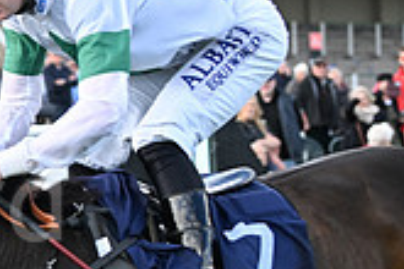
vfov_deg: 5.6
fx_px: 2760
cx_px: -250
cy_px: 224
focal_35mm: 246
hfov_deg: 8.2
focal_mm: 70
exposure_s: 1/1250
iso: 500
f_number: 4
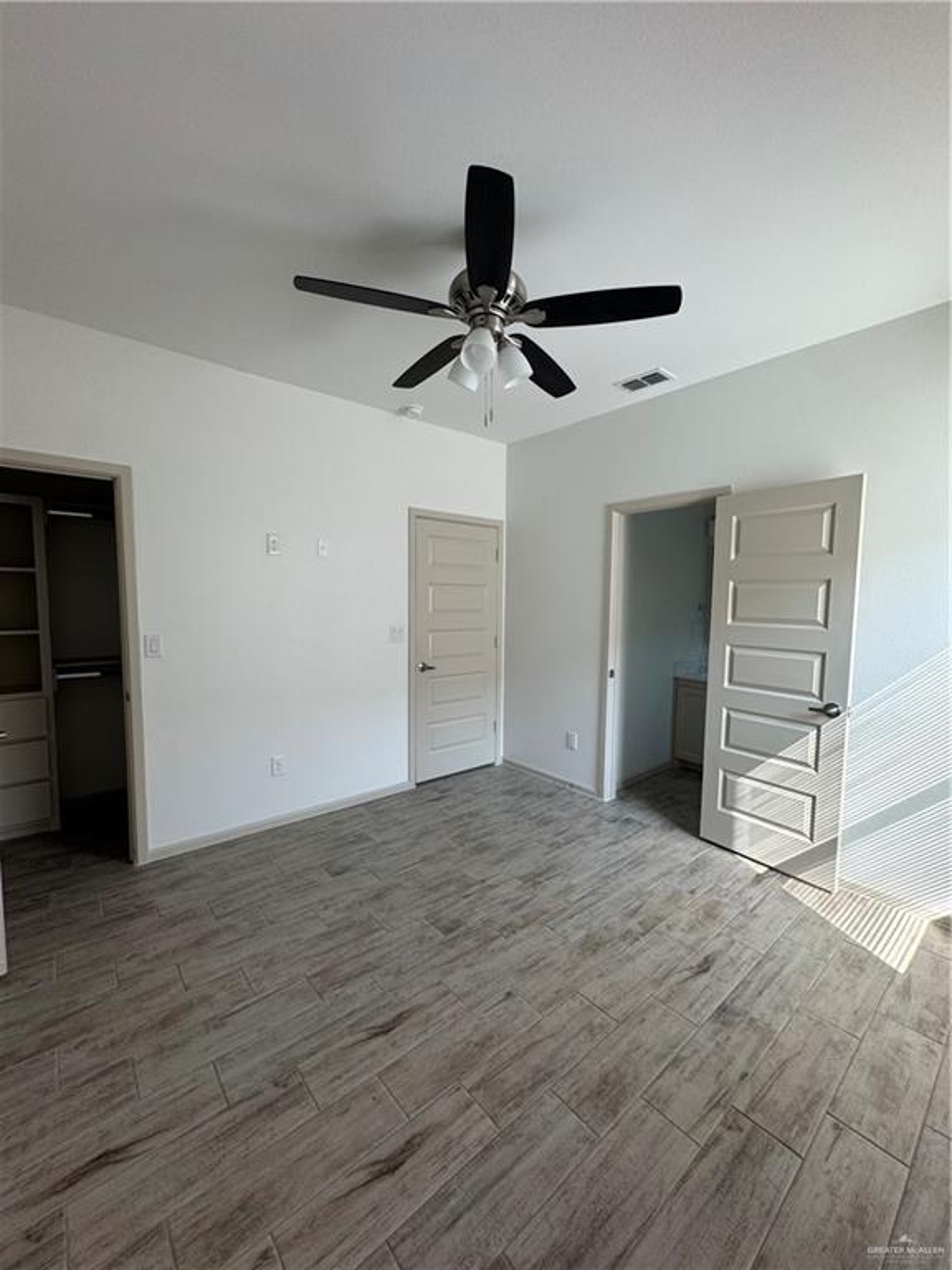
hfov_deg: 85.7
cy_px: 635
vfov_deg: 102.1
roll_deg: -0.5
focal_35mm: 14
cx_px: 476
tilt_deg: -2.9
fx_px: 513
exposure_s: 1/99
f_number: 2.2
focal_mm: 2.22
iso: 80
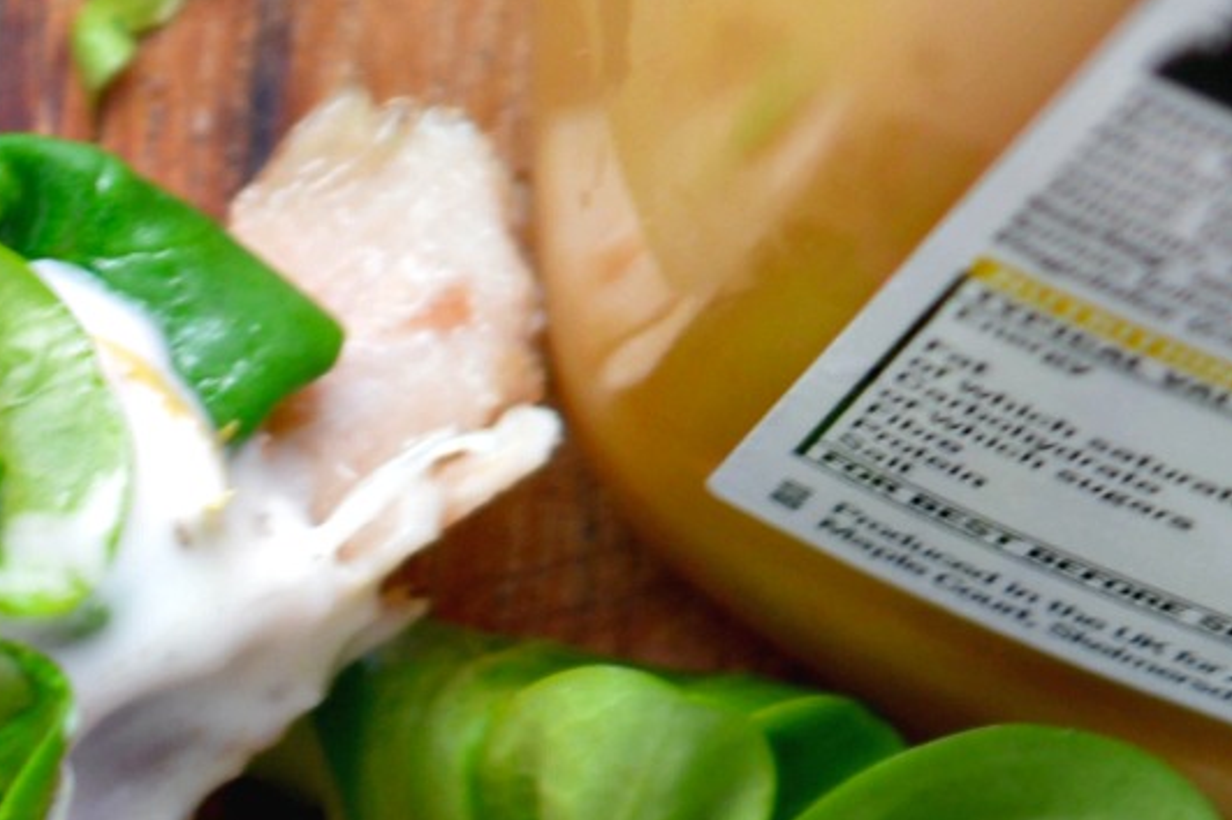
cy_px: 2396
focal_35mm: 515
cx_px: -670
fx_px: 17617
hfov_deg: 4.0
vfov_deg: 2.6
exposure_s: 1/25
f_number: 5.6
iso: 100
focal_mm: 55
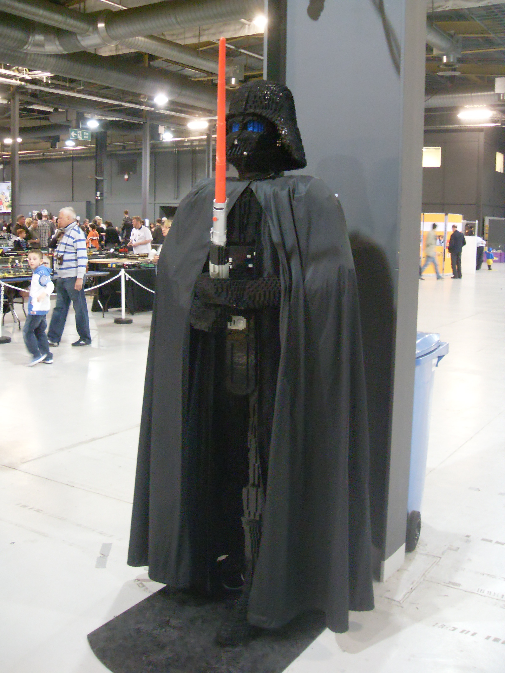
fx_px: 720
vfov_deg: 50.1
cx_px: 252
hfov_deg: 38.7
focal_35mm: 37
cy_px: 336
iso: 200
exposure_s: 1/6
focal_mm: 6.3
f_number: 2.8
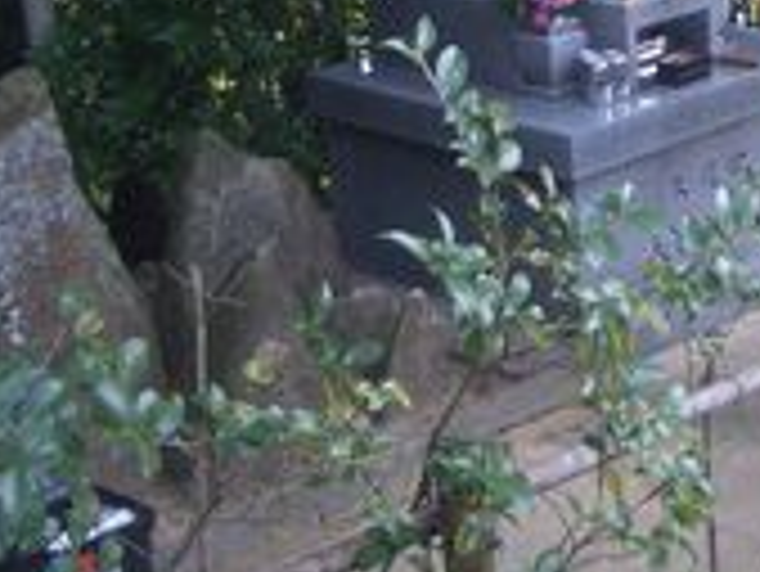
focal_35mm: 83
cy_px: 0
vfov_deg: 17.4
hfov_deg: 22.1
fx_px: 1824
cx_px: 859
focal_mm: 5.8
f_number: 2.6
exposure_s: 1/100
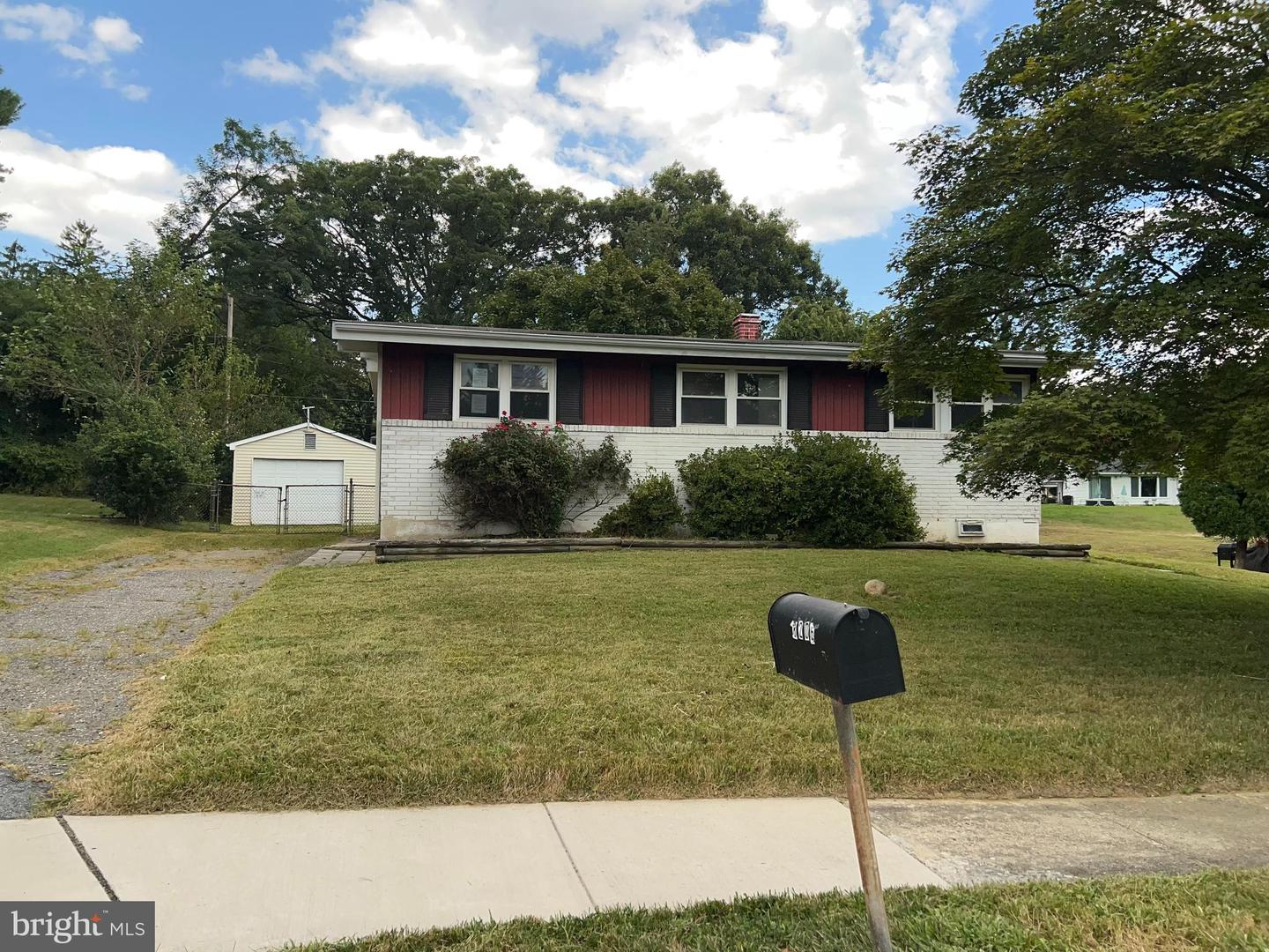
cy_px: 476
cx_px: 634
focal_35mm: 26
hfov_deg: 67.3
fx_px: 953
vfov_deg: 53.1
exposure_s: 1/1972
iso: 32
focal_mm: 5.7
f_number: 1.5
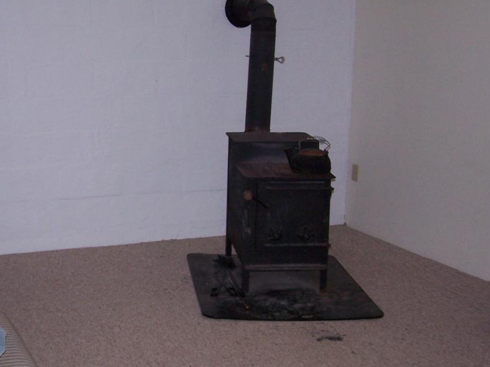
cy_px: 188
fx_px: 877
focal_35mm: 62
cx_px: 159
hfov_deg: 30.9
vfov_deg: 23.6
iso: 140
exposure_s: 1/60
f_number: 2.8
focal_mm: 6.3
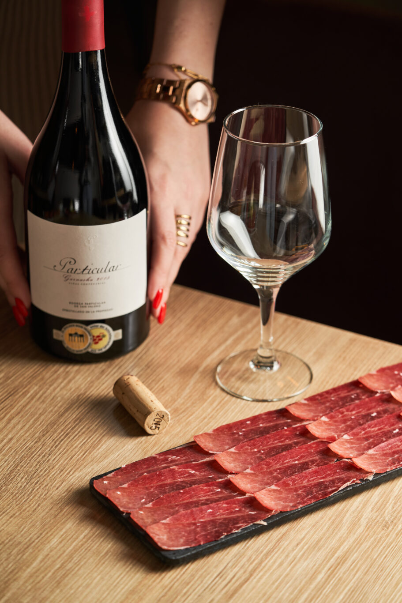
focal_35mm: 90
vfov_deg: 22.6
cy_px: 302
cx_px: 201
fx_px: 1507
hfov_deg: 15.2
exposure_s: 1/100
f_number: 5
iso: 125
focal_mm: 90
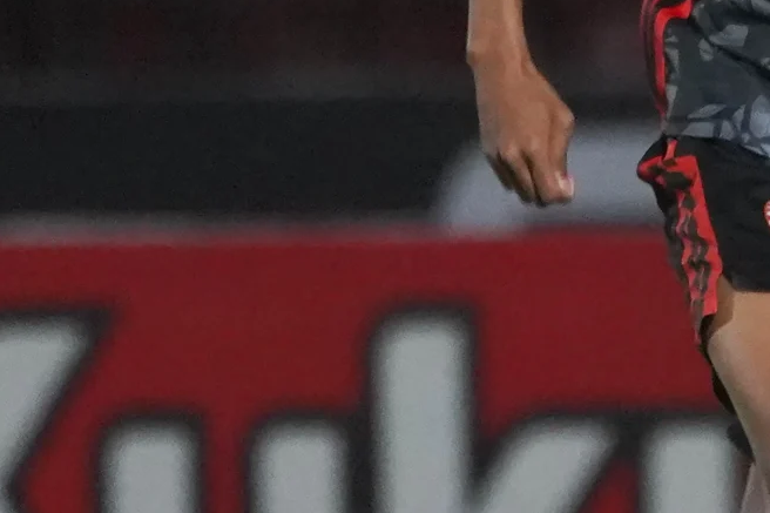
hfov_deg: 1.3
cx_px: 972
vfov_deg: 0.9
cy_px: 210
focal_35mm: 1561
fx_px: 33378
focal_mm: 400
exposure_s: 1/400
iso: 10000
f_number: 5.6
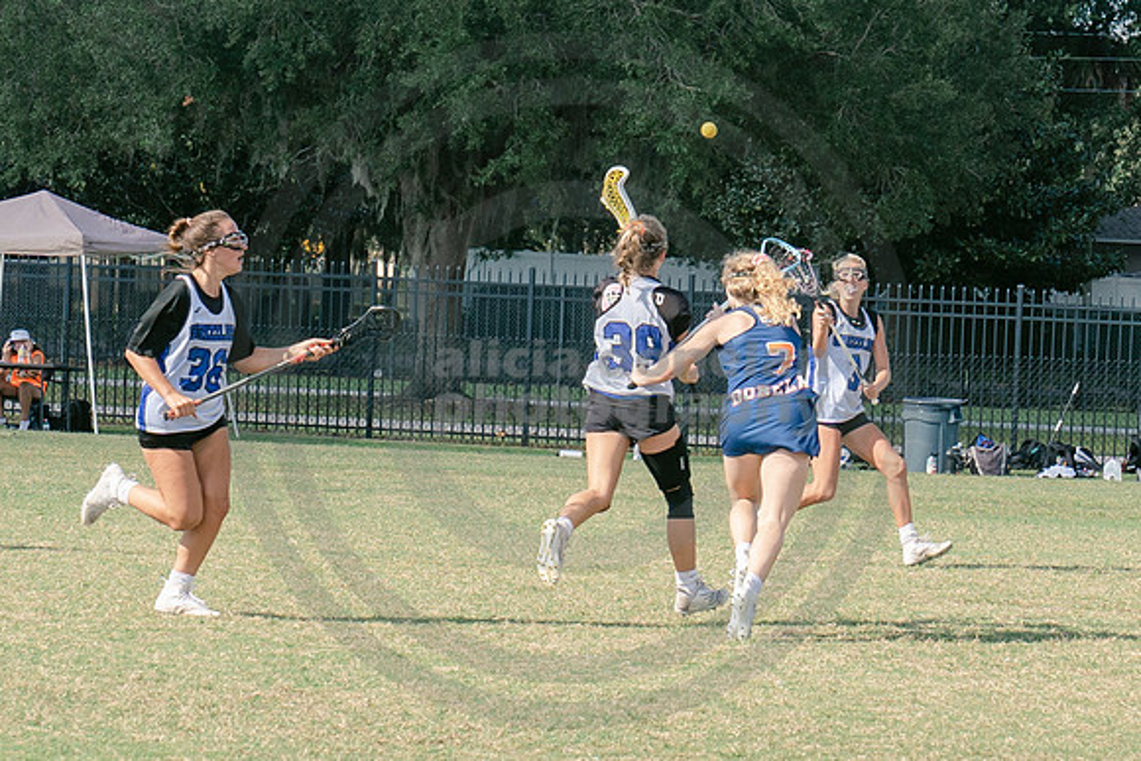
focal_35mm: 222
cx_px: 635
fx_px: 7035
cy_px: 390
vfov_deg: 6.2
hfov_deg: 9.3
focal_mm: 70
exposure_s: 1/800
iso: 250
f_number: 5.6
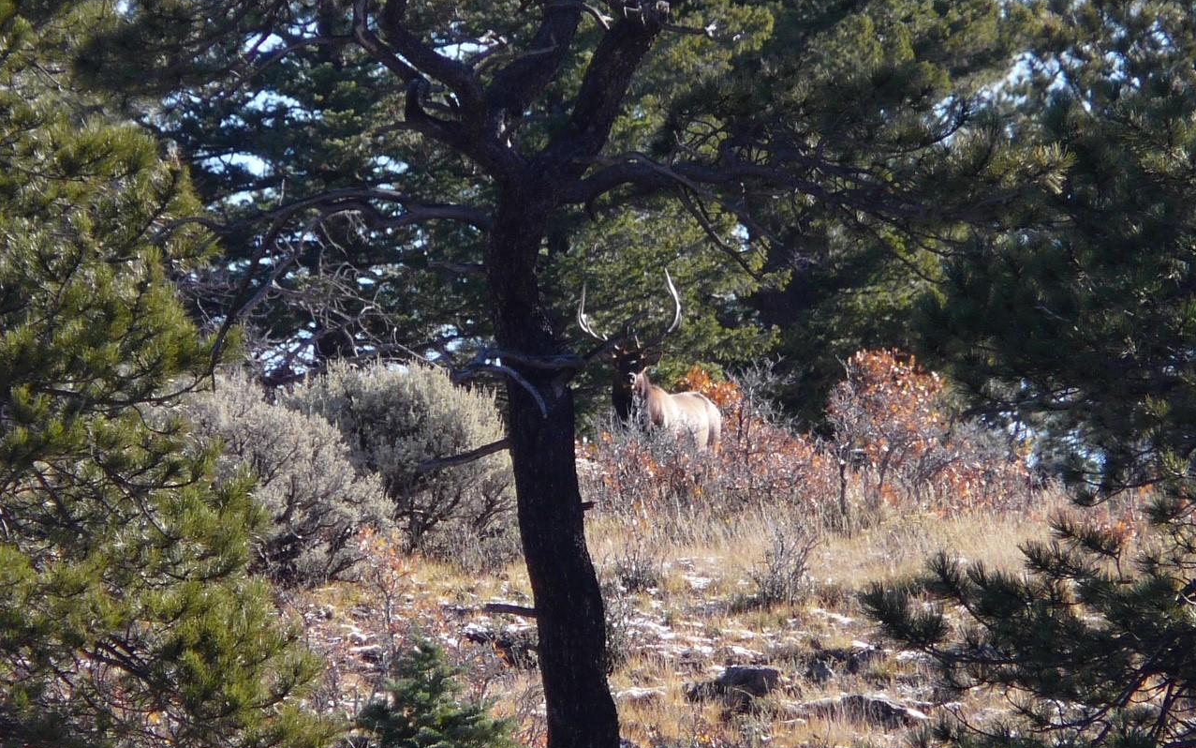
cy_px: 399
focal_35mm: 853
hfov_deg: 2.5
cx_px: 598
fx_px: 27802
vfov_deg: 1.5
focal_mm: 82.8
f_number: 5
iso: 100
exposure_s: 1/250
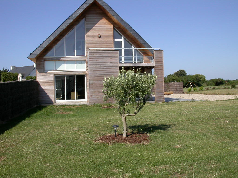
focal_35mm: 38
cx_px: 119
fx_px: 261
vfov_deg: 37.7
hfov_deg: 49.0
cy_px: 89
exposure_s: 1/364
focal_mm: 7.85
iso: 100
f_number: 7.5
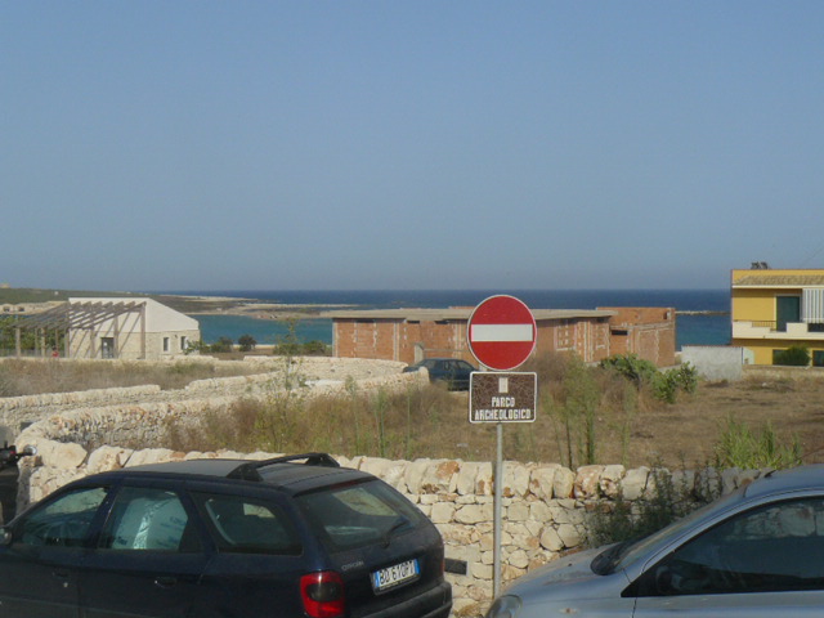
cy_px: 309
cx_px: 412
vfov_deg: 32.2
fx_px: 1071
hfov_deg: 42.1
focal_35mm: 45
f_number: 7.1
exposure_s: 1/400
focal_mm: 6
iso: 100
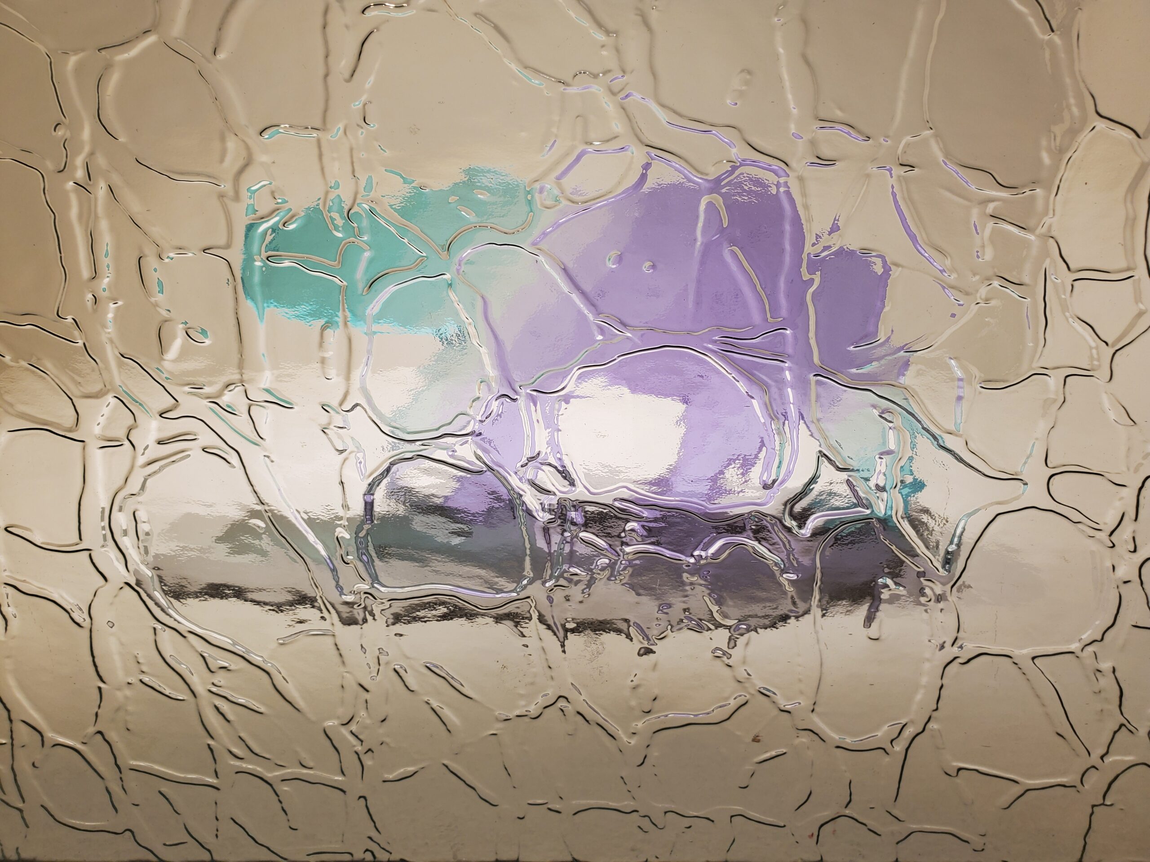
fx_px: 864
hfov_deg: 67.3
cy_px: 431
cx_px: 575
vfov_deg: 53.1
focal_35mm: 26
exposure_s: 1/155
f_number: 2.4
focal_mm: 4.3
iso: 50
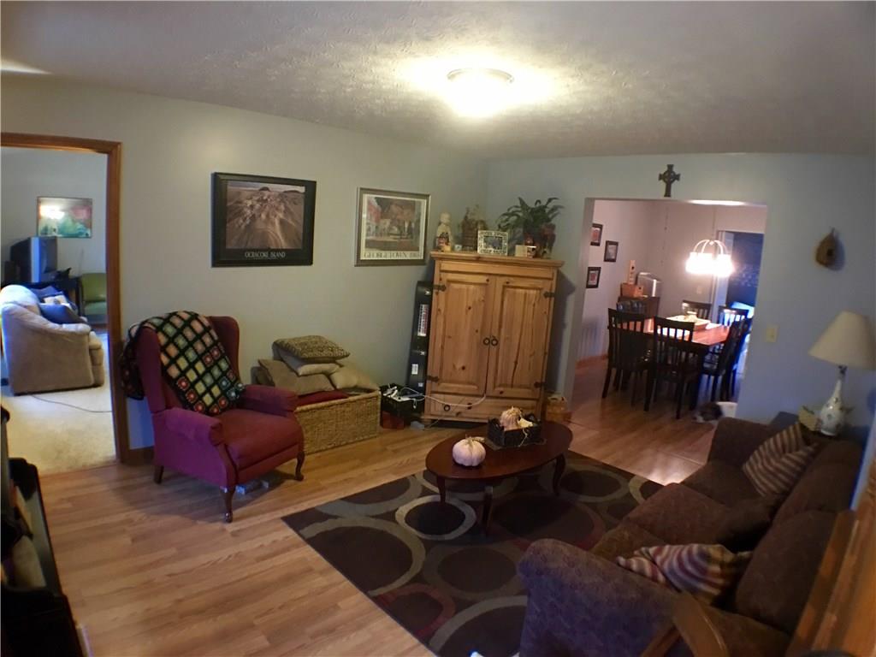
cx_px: 438
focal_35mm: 29
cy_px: 328
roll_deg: -4.2
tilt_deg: -9.3
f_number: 2.2
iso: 80
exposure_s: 1/4
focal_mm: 4.15
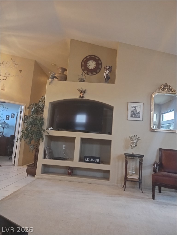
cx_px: 88
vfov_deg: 69.4
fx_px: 170
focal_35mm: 25
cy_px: 118
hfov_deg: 54.9
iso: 713
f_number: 1.7
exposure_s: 1/24
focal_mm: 4.71
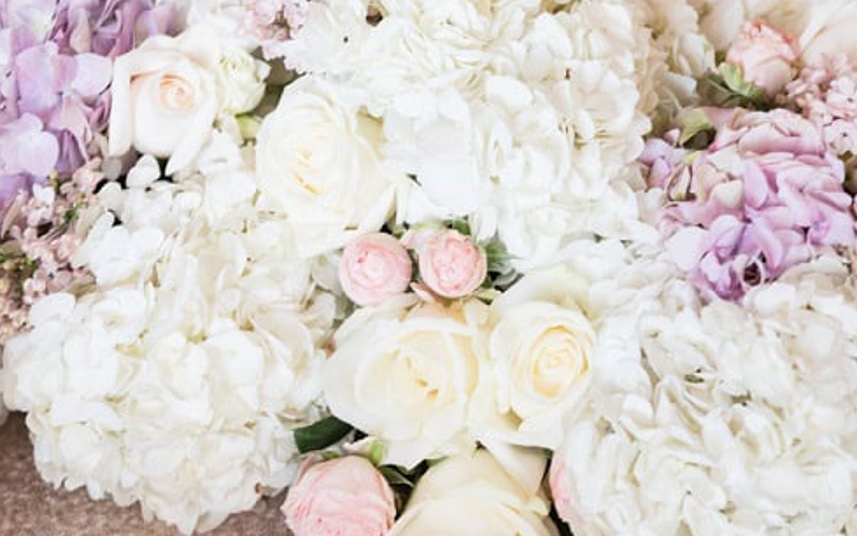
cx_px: 521
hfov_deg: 28.9
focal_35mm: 71
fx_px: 1659
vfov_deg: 18.4
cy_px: 239
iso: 400
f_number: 4
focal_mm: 52
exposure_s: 1/60
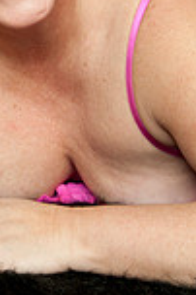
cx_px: -36
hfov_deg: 10.4
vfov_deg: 15.5
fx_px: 1064
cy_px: 12
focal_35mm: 130
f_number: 4
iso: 1000
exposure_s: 1/60
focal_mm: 44
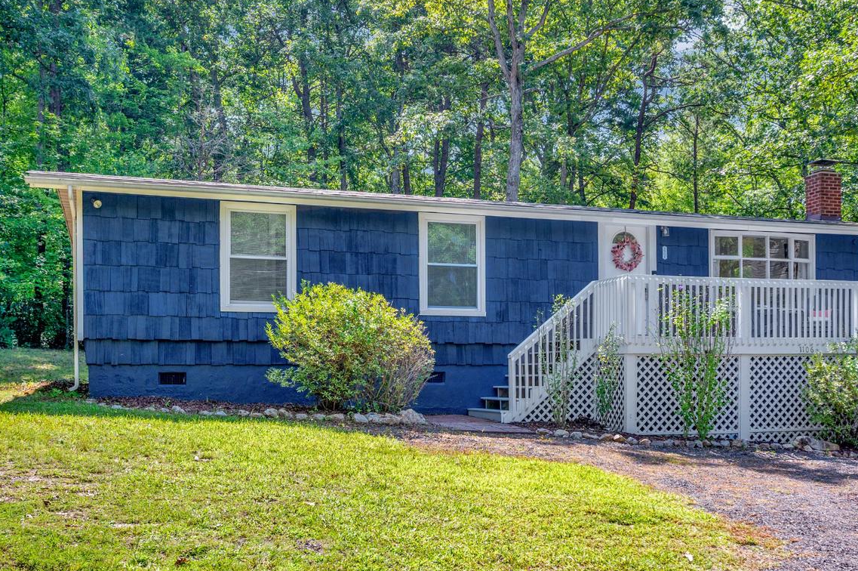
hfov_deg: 50.5
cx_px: 500
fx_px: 905
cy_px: 317
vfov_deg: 35.0
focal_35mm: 38
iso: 140
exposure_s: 1/250
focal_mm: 30
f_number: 5.6
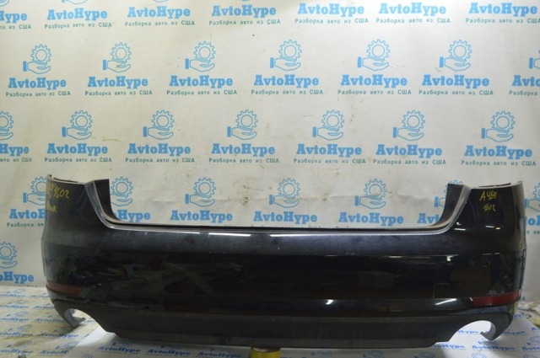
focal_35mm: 34
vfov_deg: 38.3
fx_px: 517
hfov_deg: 55.2
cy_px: 179
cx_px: 270
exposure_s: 1/20
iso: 400
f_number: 5.6
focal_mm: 23
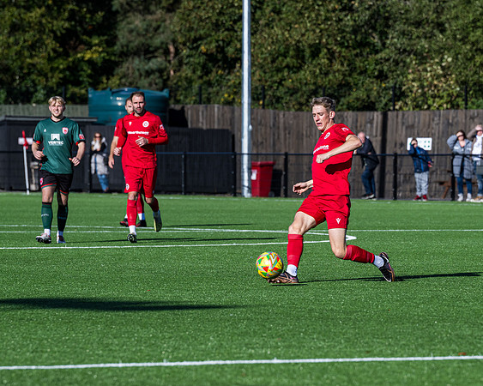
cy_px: 259
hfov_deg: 6.2
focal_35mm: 309
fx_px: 4422
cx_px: 322
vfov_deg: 5.0
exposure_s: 1/2000
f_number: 5
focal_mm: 165
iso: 200
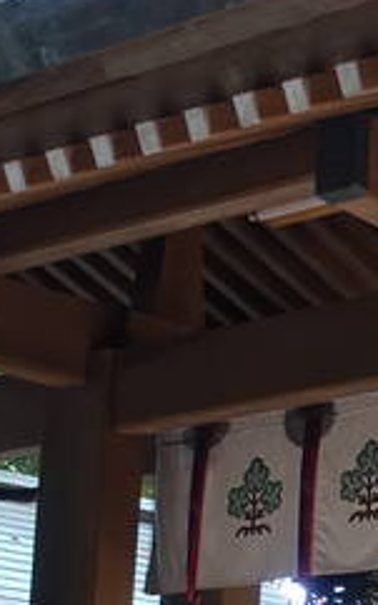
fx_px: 2673
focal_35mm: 162
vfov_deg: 12.9
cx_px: 946
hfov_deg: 7.5
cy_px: 490
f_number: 2.8
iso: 400
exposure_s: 1/125
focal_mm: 11.69
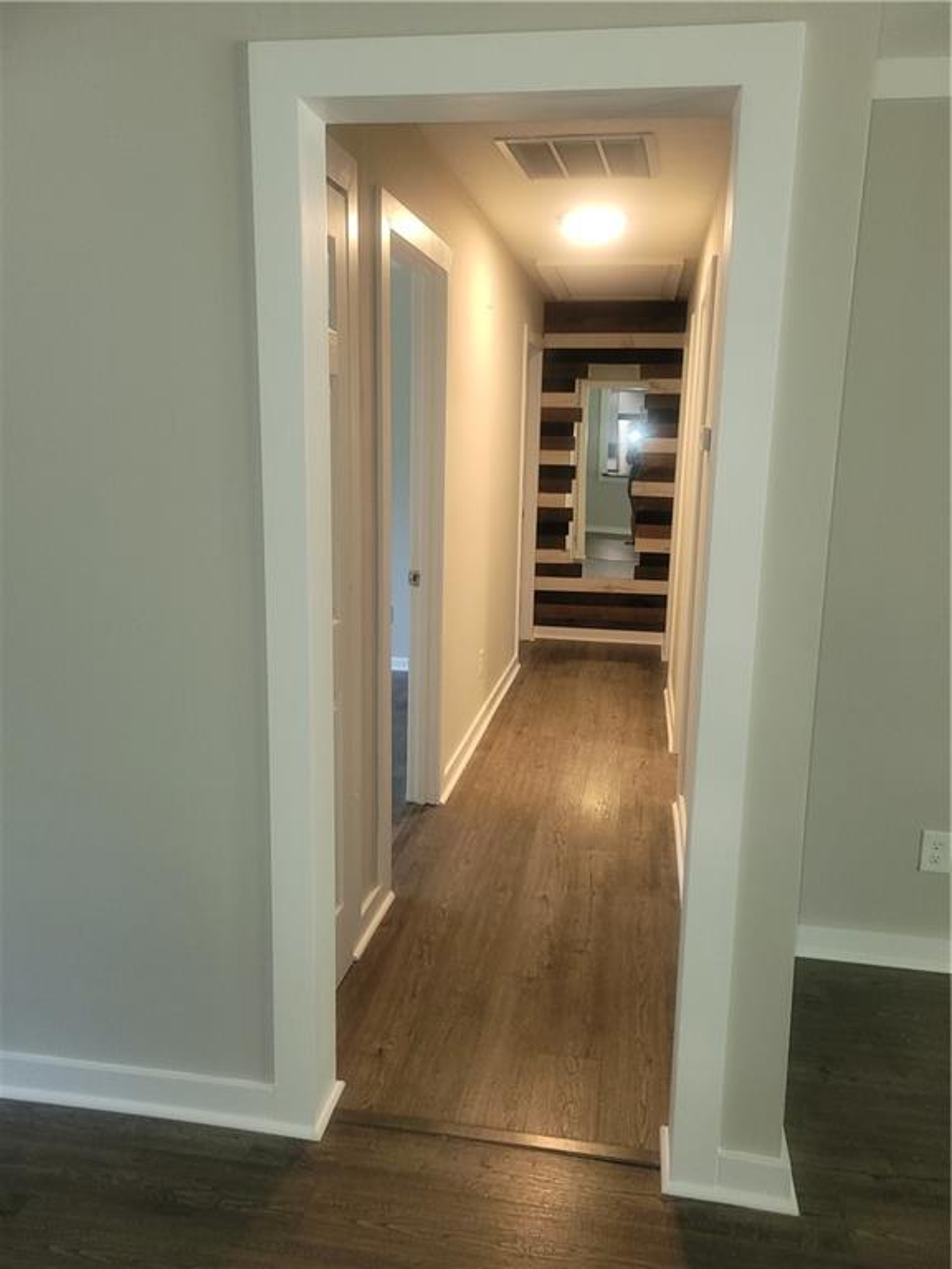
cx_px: 476
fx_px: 953
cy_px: 634
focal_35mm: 26
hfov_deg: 53.1
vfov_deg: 67.3
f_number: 1.8
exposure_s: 1/30
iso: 100
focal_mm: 5.4
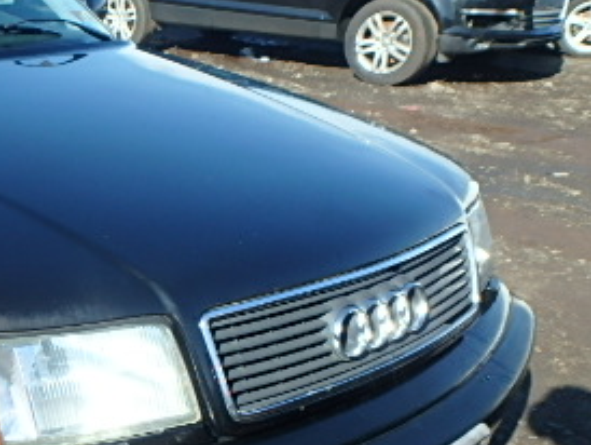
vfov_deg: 29.3
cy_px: 331
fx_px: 837
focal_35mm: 49
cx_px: -26
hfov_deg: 34.6
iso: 125
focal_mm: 3.7
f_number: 3.5
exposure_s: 1/500
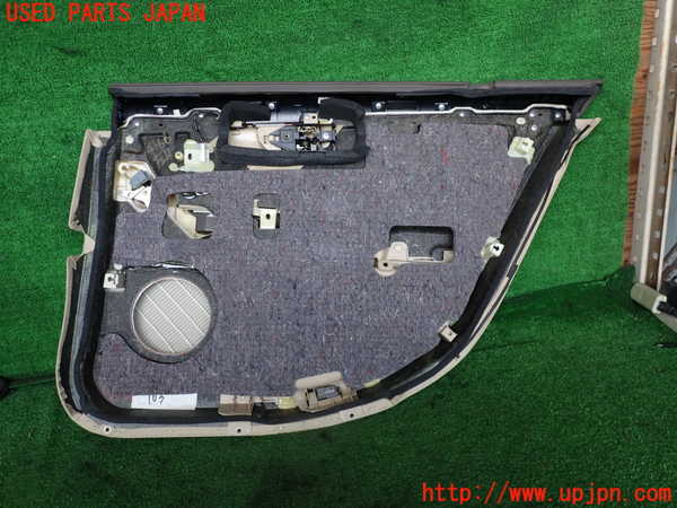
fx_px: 489
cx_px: 338
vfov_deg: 54.9
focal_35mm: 25
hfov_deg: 69.4
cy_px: 254
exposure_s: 1/80
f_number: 2.8
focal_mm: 4.5
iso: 100
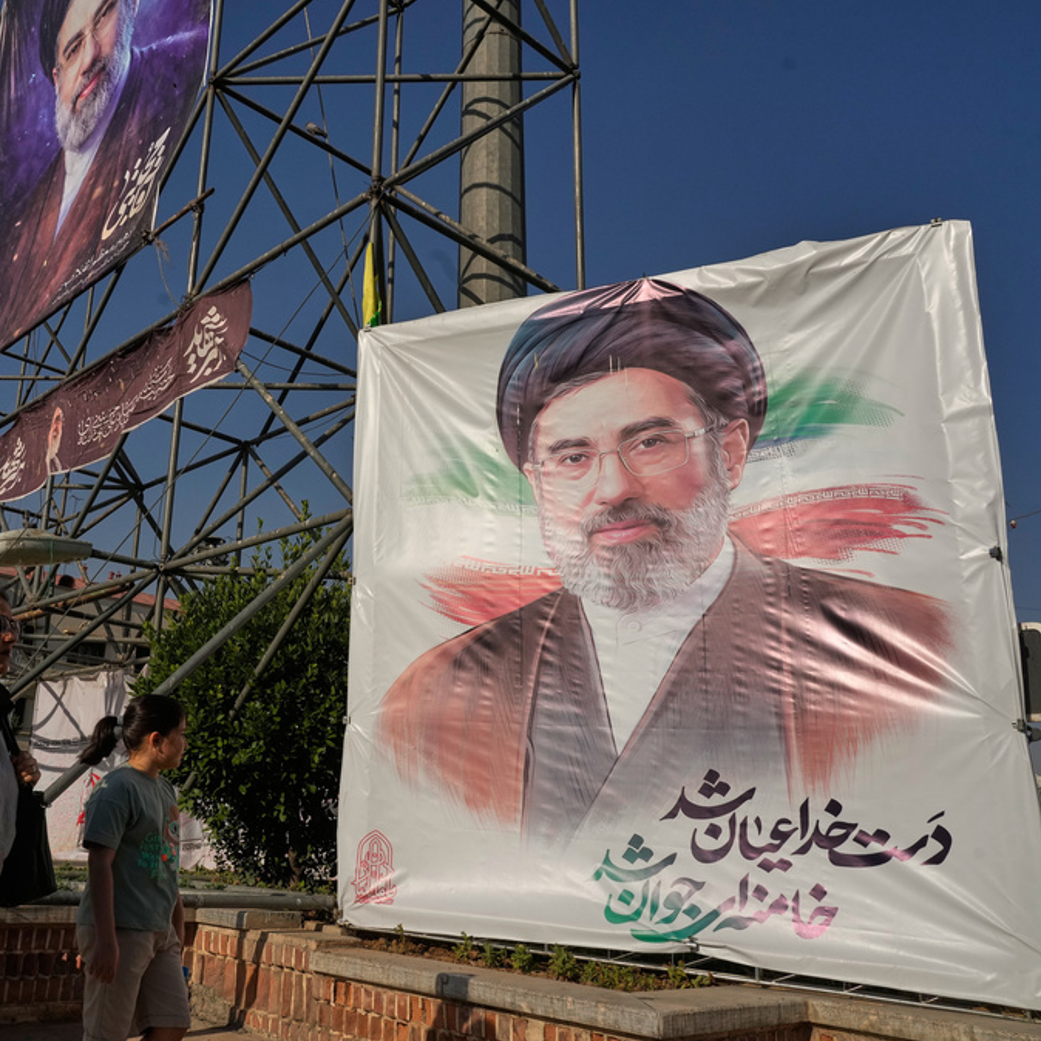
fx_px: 1055
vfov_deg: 52.5
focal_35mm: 31
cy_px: 519
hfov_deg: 51.0
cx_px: 304
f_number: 13
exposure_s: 1/1600
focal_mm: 24
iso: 640
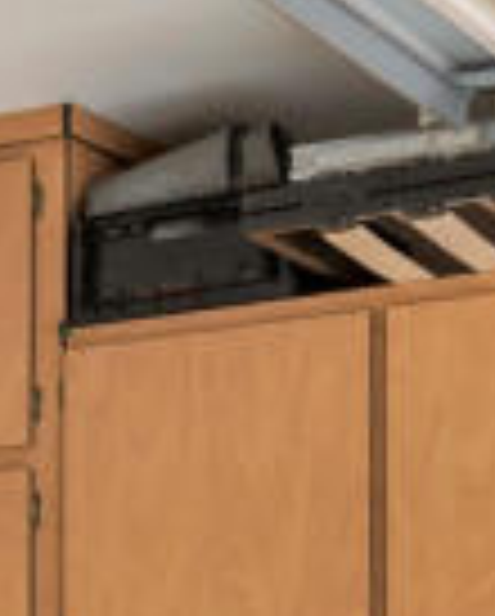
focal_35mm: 134
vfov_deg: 13.6
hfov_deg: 10.1
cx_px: -702
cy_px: 893
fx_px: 2448
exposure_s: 1/80
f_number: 4.5
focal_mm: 17
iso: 400
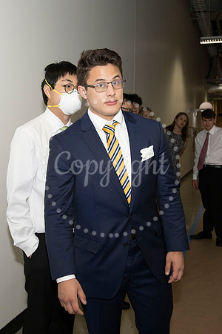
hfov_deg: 31.8
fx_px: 388
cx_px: 92
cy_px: 167
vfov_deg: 46.4
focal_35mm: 42
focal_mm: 28
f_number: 5.6
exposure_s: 1/200
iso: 1250
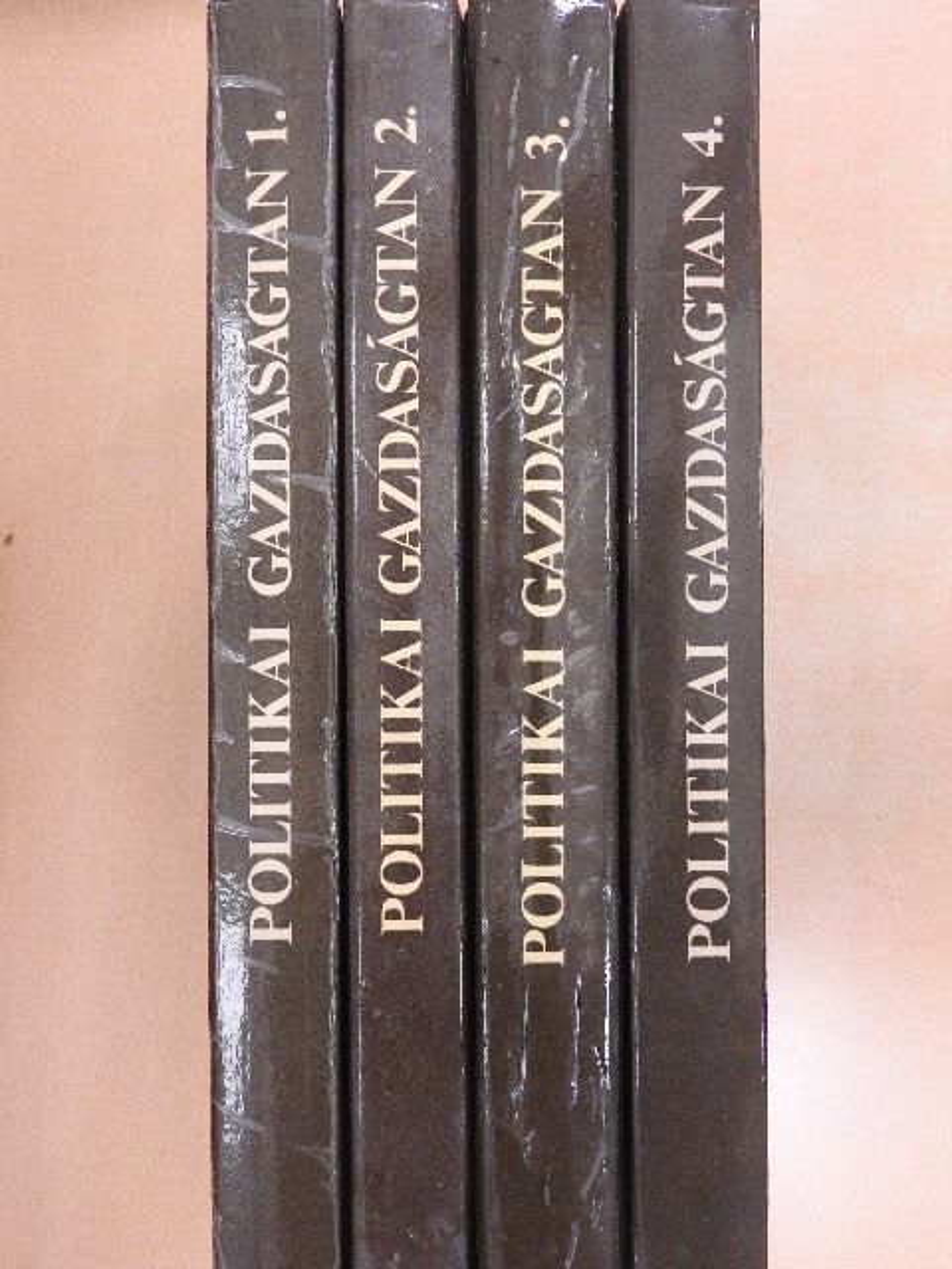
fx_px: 1100
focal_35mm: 30
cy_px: 634
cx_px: 476
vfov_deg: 60.0
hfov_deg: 46.8
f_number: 3.5
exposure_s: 1/80
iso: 1000
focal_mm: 5.4
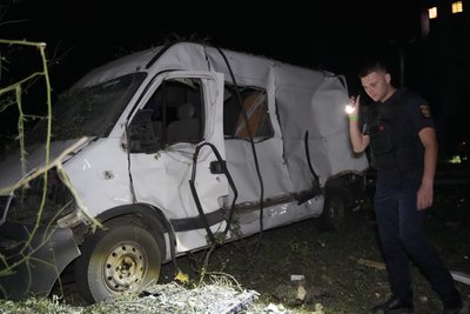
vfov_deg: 40.0
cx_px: 235
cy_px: 157
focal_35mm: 33
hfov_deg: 57.2
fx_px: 431
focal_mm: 33
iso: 12800
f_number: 3.2
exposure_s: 1/60
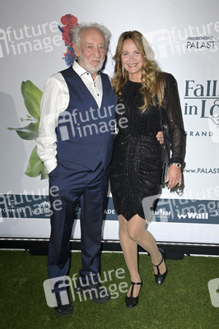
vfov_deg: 41.1
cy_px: 164
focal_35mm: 48
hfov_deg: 28.0
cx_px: 110
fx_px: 439
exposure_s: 1/250
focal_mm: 48
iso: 640
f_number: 6.3
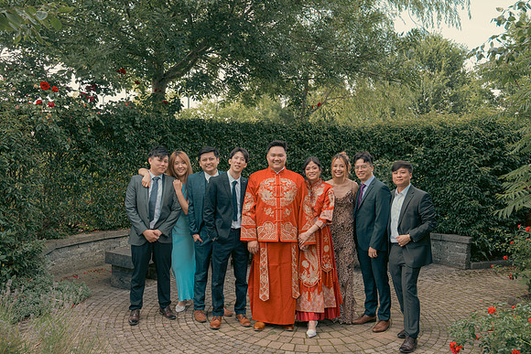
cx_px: 266
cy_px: 177
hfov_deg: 57.2
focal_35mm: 33
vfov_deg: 40.0
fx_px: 487
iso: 400
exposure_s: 1/160
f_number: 5.6
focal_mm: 33
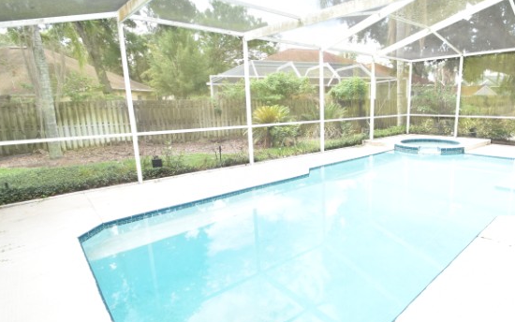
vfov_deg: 59.7
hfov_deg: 82.7
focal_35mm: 20
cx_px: 334
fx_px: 281
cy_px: 155
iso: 400
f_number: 6.7
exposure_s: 1/180
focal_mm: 10
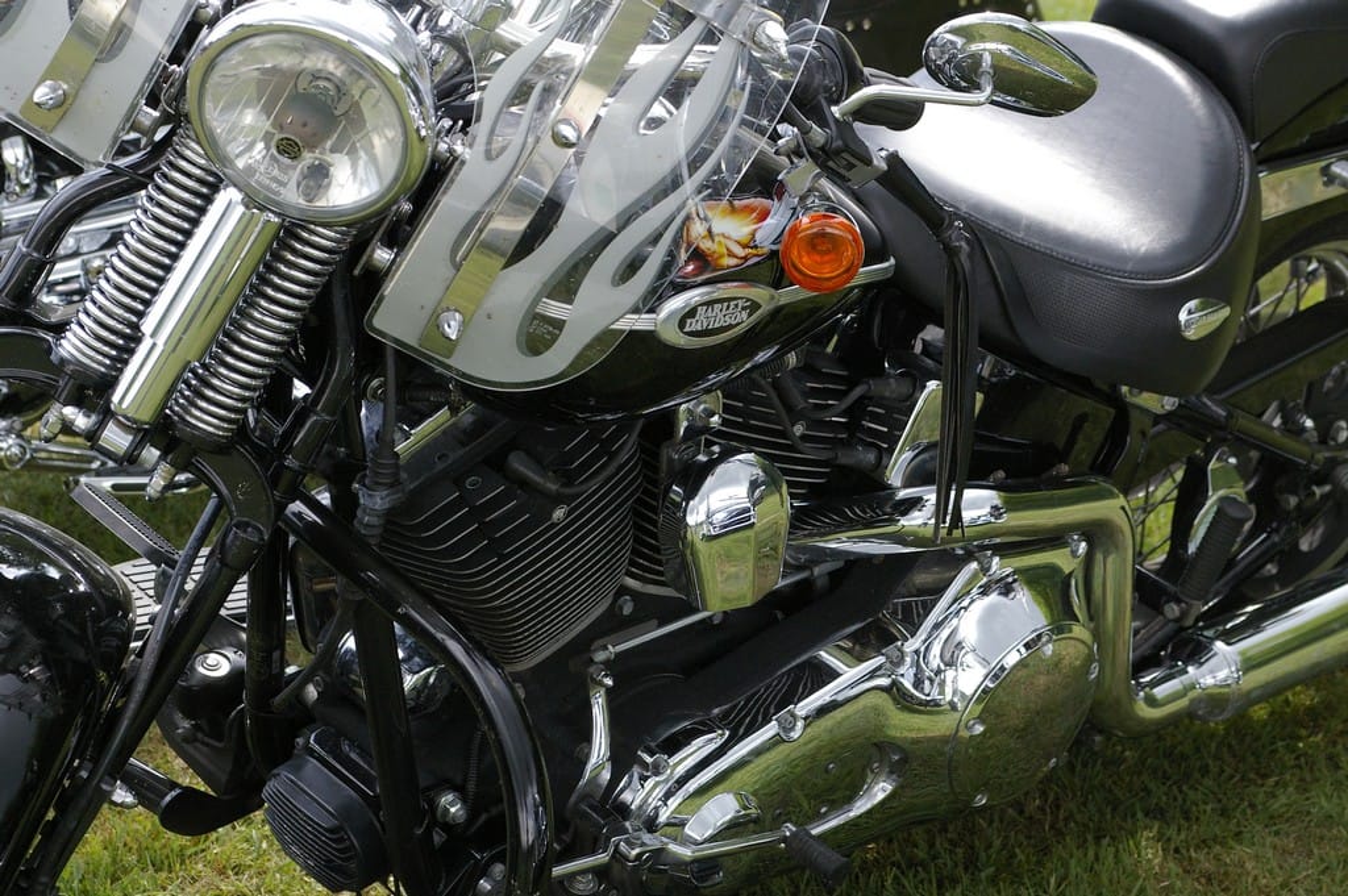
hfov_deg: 24.6
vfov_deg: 16.5
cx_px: 674
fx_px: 3087
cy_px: 448
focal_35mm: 82
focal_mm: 55
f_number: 5.6
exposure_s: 1/500
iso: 800
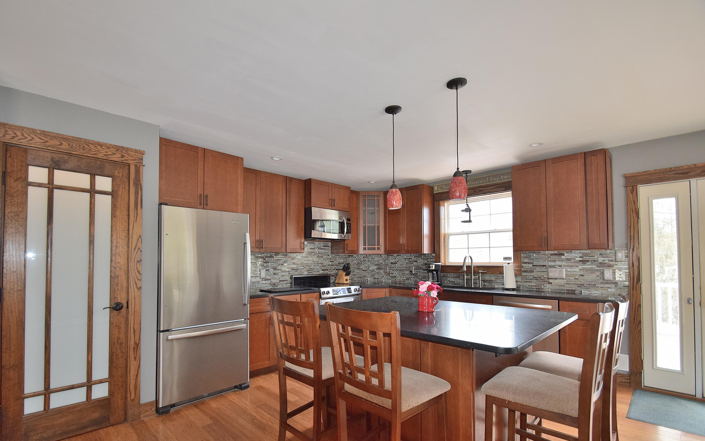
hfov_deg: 97.8
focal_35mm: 16
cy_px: 242
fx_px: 307
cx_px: 345
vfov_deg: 71.1
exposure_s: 1/100
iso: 800
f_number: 5
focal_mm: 10
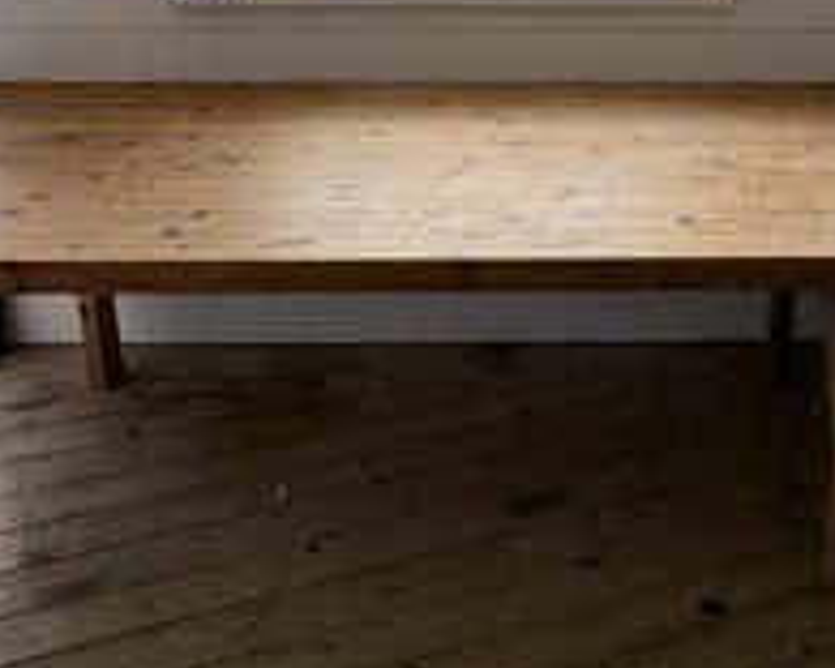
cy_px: 56
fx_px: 1038
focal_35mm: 42
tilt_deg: -14.8
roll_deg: -0.9
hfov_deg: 42.7
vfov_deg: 33.6
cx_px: 604
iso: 40
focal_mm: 2.22
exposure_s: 1/187
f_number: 2.2
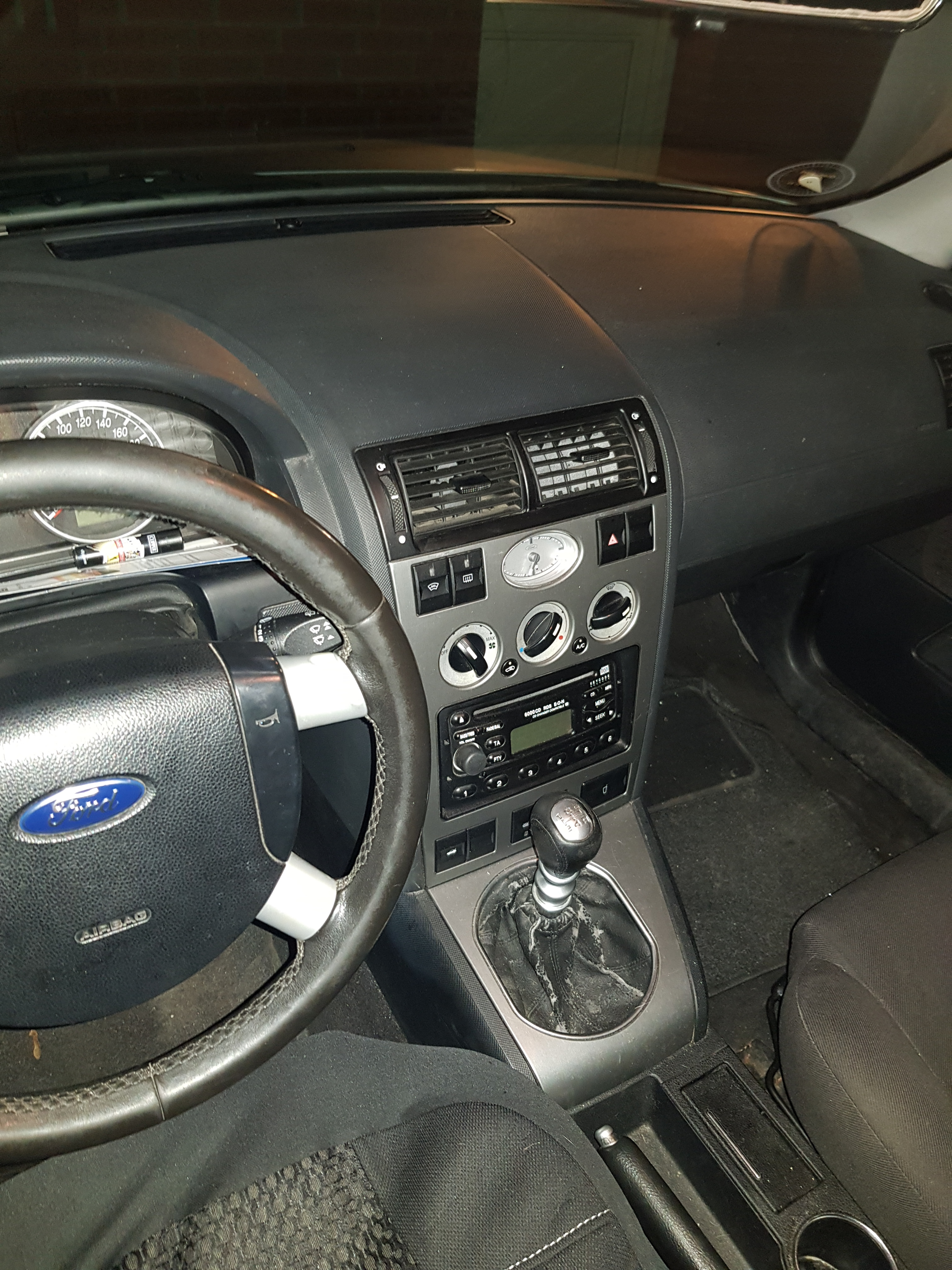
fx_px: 953
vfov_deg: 67.3
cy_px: 635
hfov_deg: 53.1
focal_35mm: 26
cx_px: 476
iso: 160
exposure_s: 1/10
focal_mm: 4.2
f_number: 1.7
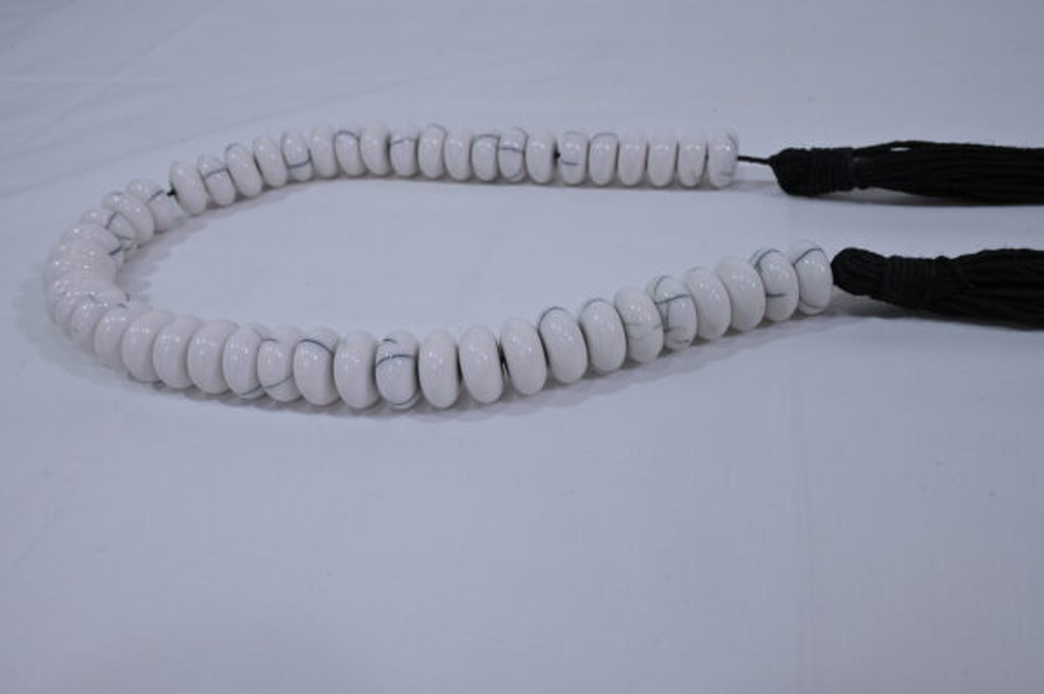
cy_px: 347
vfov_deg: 42.9
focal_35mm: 30
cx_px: 522
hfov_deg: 61.1
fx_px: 884
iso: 640
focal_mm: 30.5
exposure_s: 1/125
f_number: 10
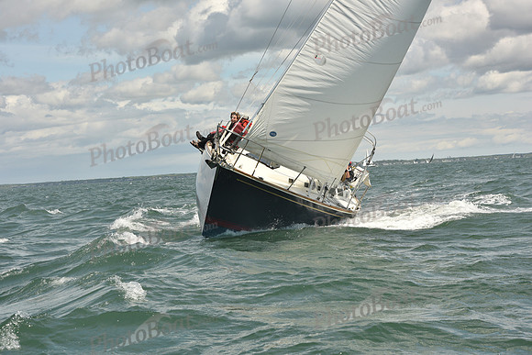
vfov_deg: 15.2
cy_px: 178
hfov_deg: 22.6
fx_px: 1330
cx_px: 266
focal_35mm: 90
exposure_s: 1/800
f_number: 11
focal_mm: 90
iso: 320
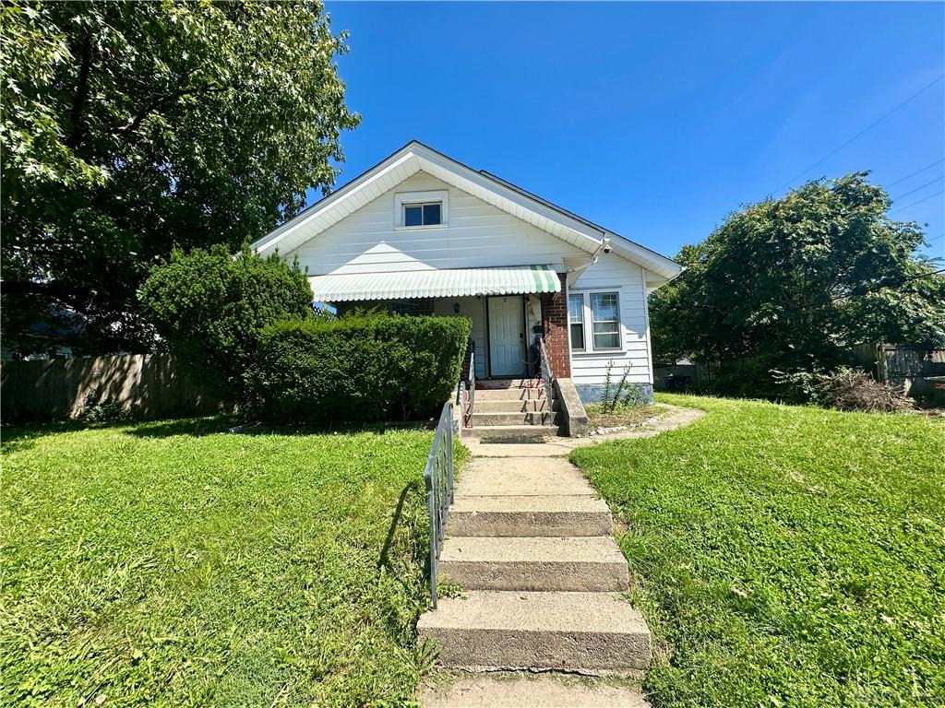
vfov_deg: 85.7
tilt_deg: +5.0
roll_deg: +1.6
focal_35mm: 14
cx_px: 472
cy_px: 354
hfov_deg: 102.1
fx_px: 382
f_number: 2.2
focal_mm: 2.22
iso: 40
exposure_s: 1/1770
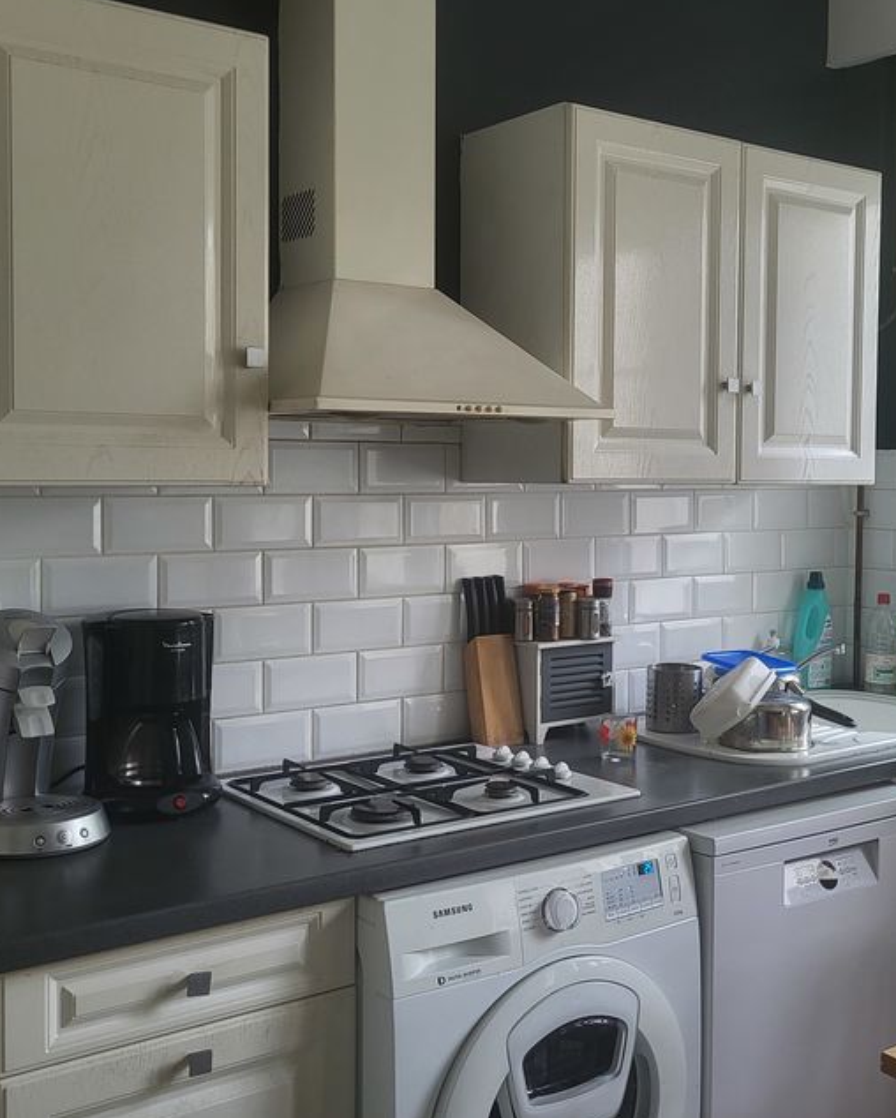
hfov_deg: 37.2
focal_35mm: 40
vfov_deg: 45.8
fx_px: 1325
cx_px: 559
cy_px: 533
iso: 100
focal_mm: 5.4
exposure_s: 1/100
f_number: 1.8
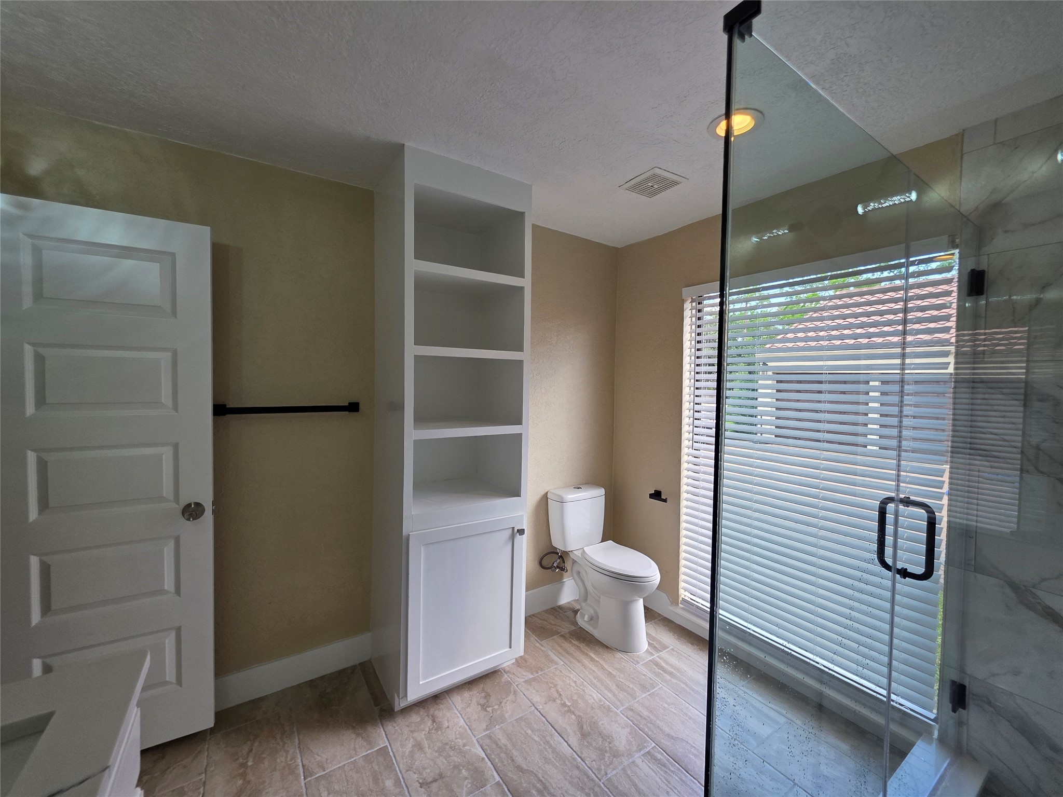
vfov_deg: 89.9
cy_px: 398
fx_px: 399
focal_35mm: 13
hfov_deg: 106.2
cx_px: 532
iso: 64
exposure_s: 1/120
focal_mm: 2.2
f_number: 1.9
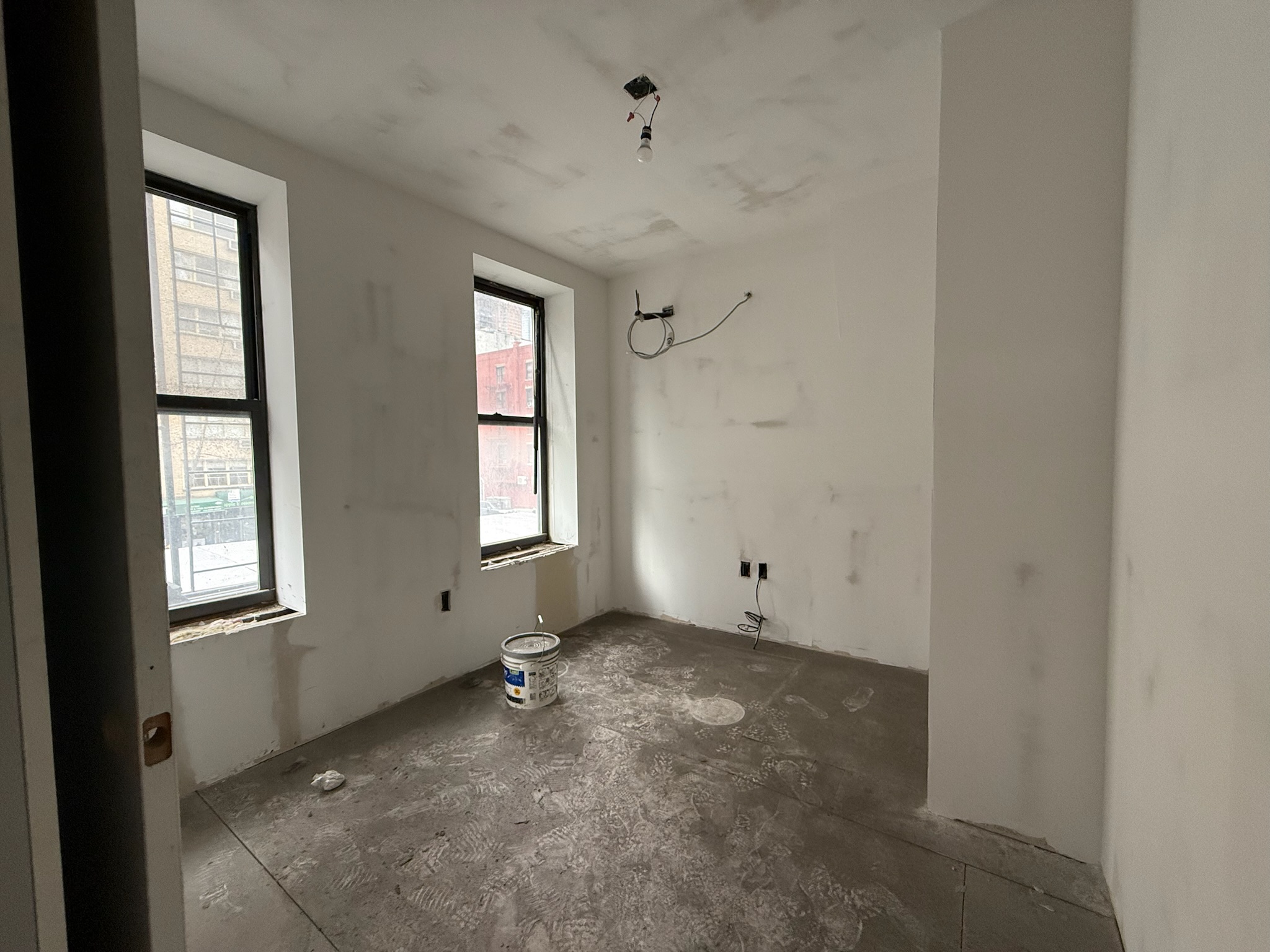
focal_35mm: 14
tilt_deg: -2.2
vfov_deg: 85.7
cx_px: 635
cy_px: 476
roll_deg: -0.1
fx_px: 514
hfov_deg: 102.1
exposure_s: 1/99
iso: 250
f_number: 2.2
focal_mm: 2.22
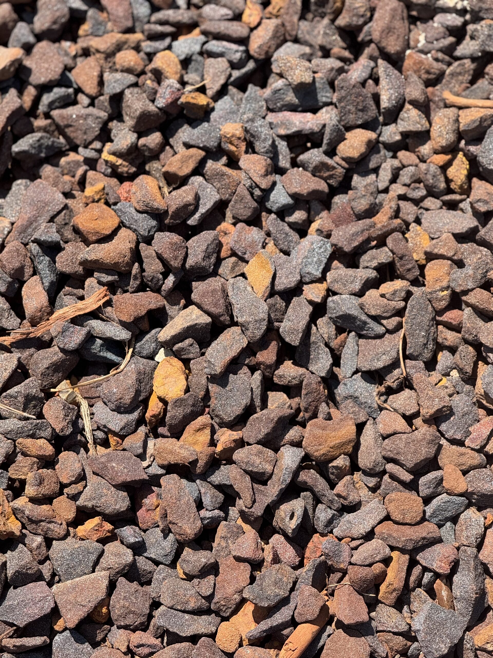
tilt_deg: -41.4
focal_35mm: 120
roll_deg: -3.9
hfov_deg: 12.3
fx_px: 2279
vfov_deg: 16.4
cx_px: 246
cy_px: 329
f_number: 2.8
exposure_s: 1/668
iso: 50
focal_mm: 15.66
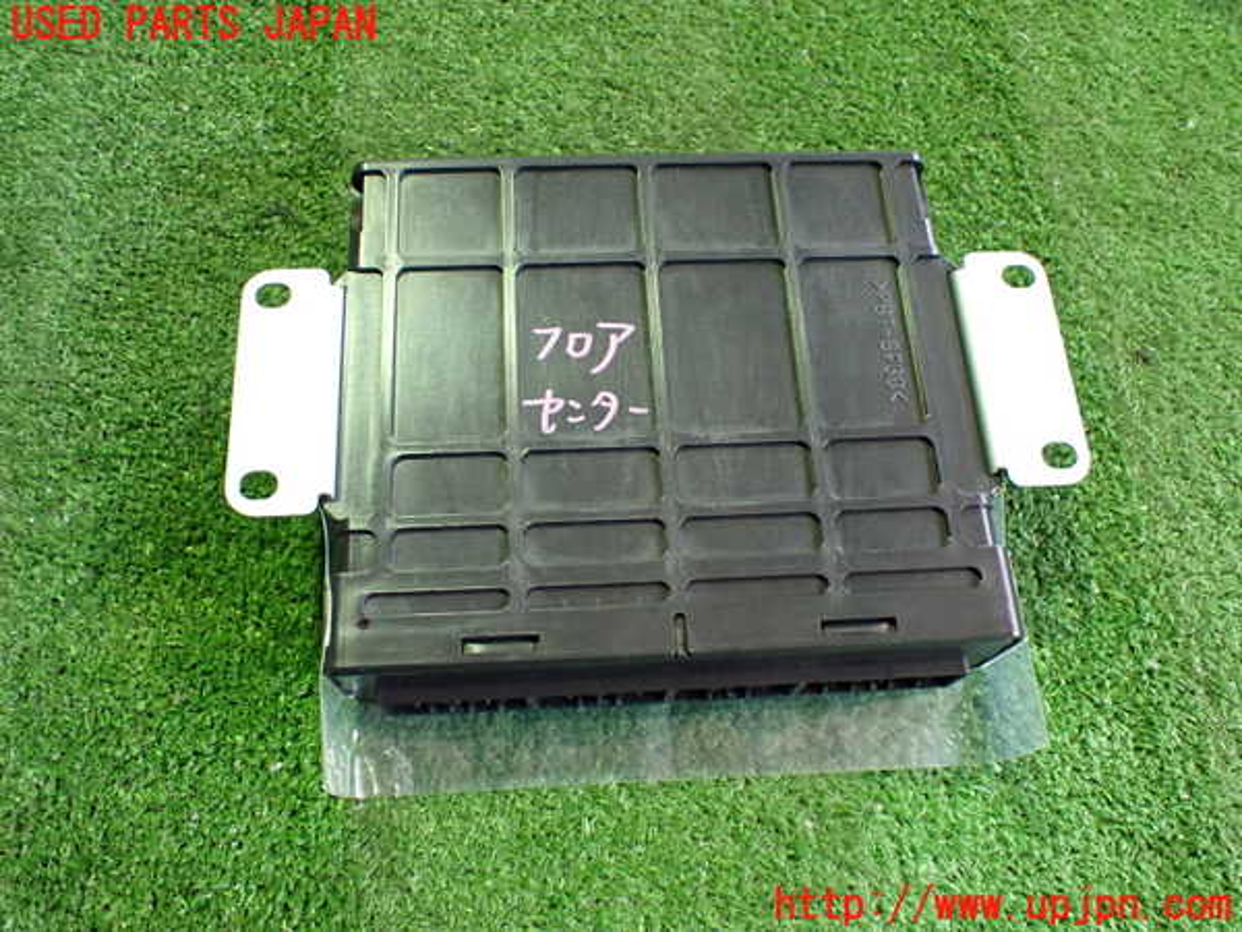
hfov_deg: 60.0
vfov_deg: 46.8
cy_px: 466
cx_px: 621
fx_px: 1076
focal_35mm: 30
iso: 800
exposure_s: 1/40
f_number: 2.3
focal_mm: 5.4
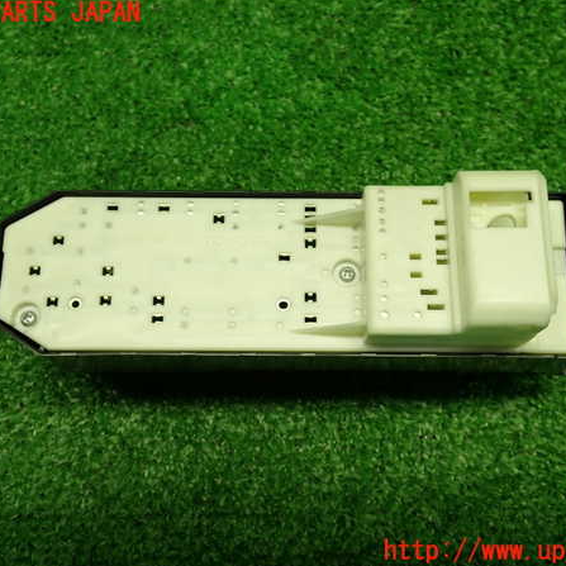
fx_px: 703
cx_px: 290
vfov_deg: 43.9
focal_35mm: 38
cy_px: 282
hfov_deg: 43.9
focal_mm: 5.79
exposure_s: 1/60
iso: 200
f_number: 2.4
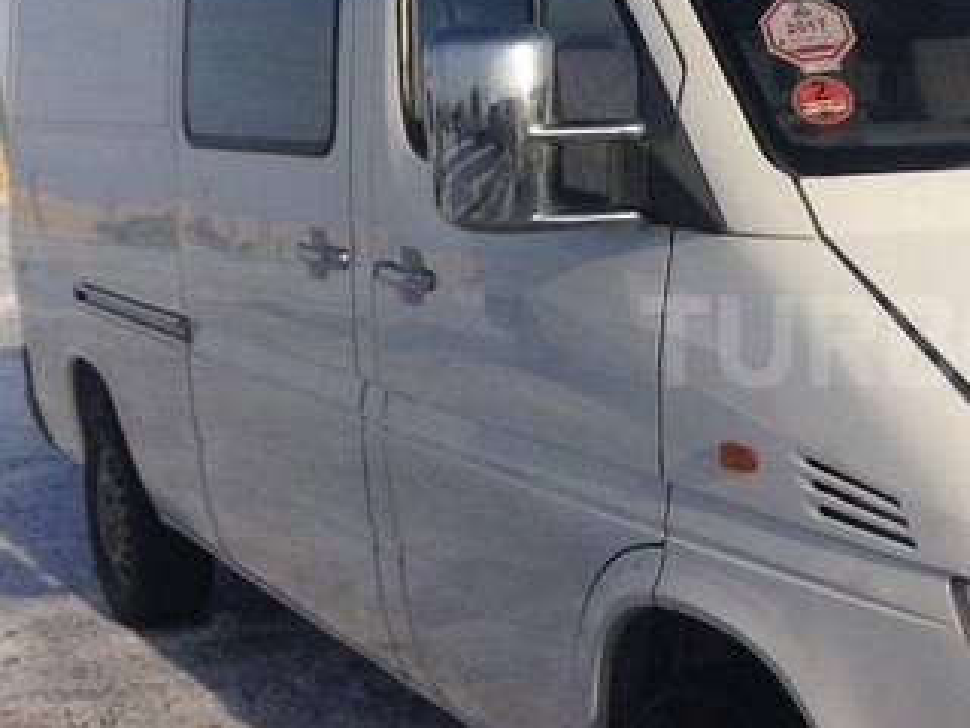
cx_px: 952
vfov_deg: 21.6
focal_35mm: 68
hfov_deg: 27.1
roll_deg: +4.0
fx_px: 1905
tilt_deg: -10.1
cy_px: 341
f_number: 2.4
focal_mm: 4.12
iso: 50
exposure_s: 1/3623
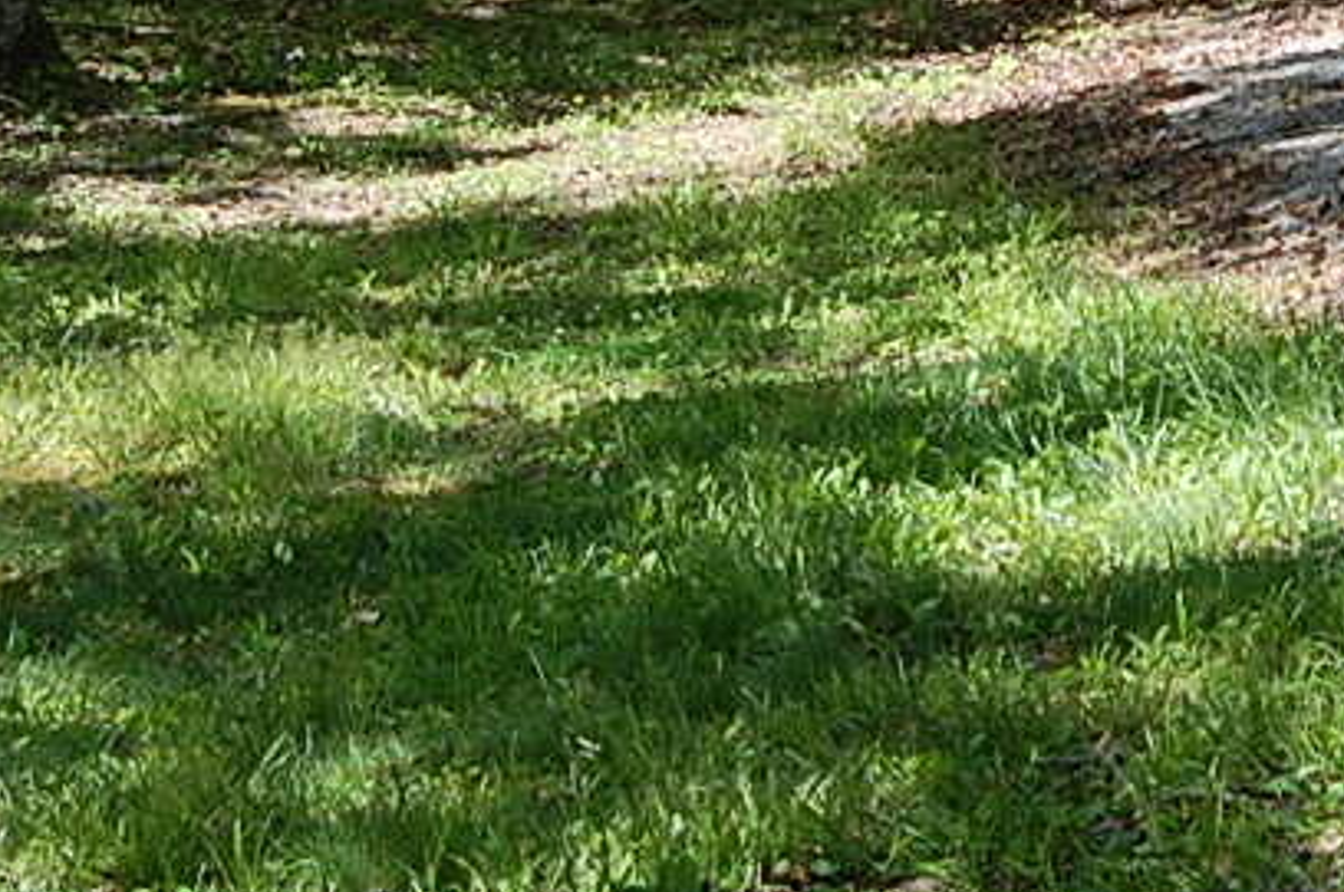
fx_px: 6600
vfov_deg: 7.7
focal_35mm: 177
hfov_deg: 11.5
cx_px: 1337
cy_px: -99
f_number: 7.1
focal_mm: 32
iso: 200
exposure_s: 1/200
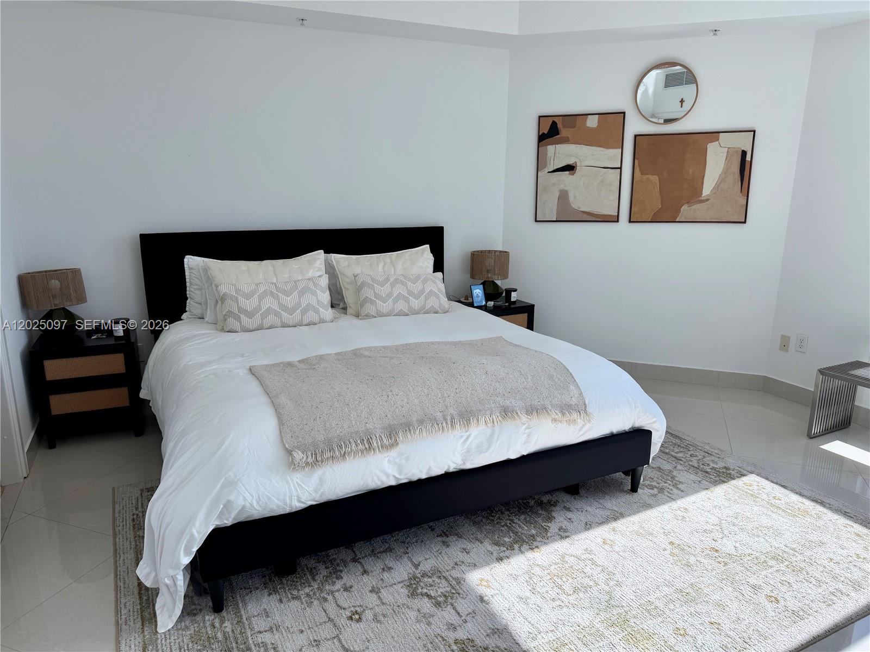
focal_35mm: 24
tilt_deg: -13.6
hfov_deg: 71.6
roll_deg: -0.3
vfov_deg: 56.8
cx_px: 435
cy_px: 326
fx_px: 603
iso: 80
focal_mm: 6.76
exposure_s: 1/1385
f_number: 1.78
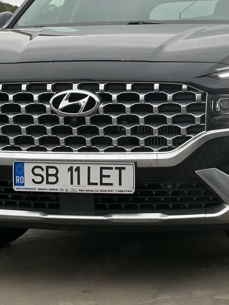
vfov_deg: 18.9
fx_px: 918
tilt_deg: -6.9
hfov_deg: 14.2
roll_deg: -0.2
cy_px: 176
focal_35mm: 104
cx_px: 122
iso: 40
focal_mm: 5.96
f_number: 1.6
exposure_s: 1/333
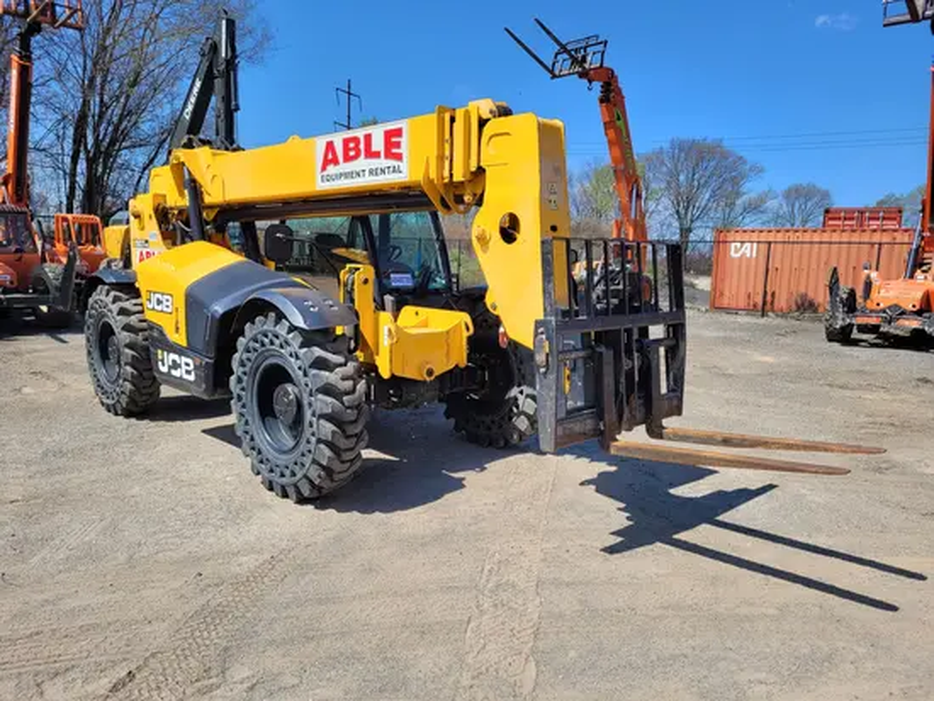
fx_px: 702
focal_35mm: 26
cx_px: 467
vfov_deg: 53.1
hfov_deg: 67.3
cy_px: 350
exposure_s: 1/2116
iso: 40
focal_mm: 5.4
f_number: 1.8
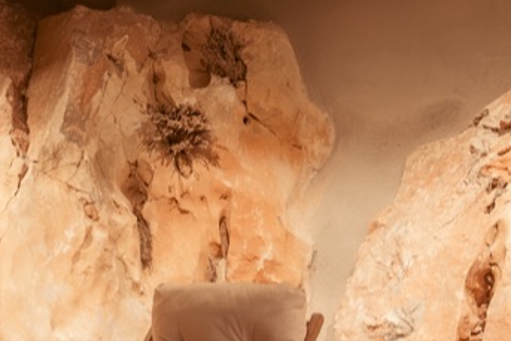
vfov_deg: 16.2
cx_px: -174
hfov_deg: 21.6
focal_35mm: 84
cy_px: 264
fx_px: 1193
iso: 1250
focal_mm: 8
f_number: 2.8
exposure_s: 1/15
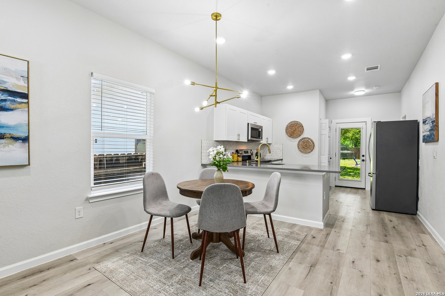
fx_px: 198
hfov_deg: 96.7
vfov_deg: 73.7
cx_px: 222
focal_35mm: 16
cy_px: 148
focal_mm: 16
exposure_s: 1/15
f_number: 8
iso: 400
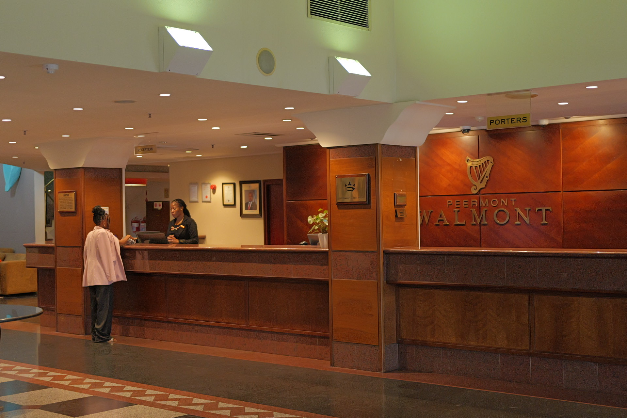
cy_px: 209
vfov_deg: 26.0
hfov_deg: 38.2
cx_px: 314
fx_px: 906
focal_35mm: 52
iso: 1600
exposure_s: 1/200
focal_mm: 35
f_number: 1.8
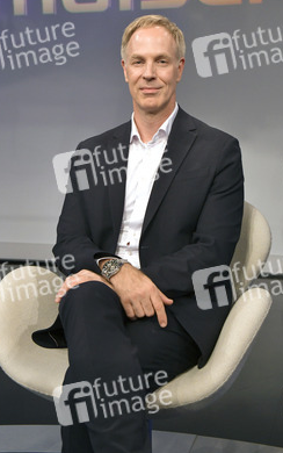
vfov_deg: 42.6
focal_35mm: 47
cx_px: 146
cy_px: 224
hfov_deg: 27.4
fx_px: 580
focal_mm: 45
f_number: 6.3
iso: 2500
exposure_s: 1/200
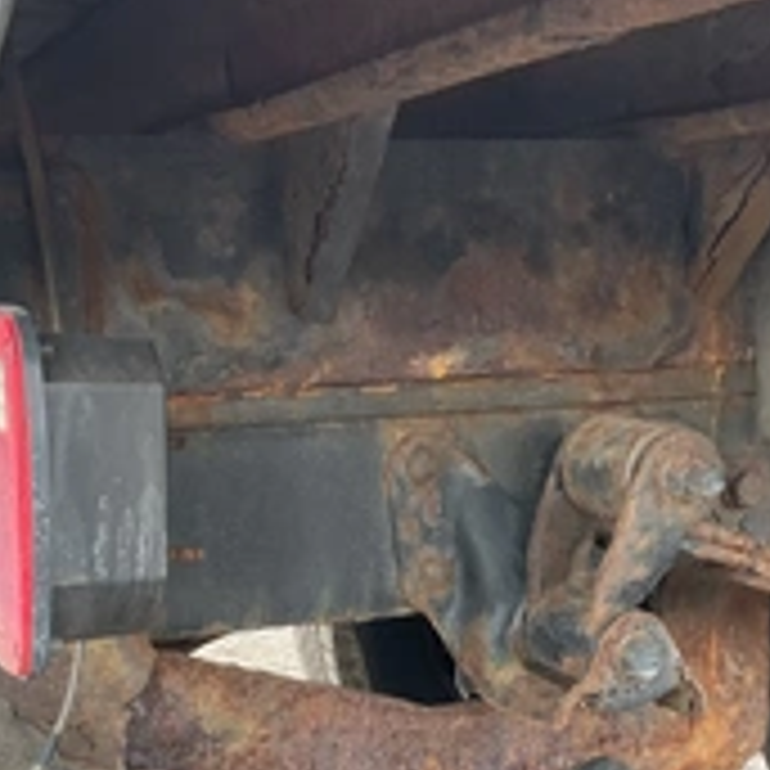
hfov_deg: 28.5
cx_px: 311
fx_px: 1510
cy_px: 630
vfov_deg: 27.9
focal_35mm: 60
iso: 40
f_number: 1.8
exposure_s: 1/122
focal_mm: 3
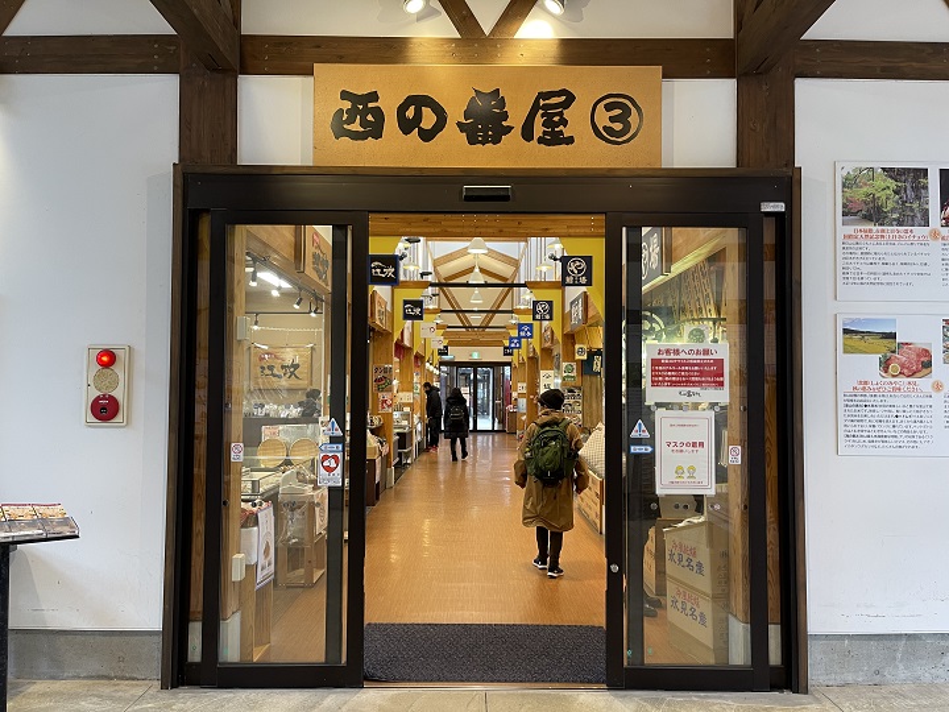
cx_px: 474
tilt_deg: +1.9
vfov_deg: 53.1
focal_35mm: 26
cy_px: 356
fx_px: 713
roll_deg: +0.1
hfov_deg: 67.3
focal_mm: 5.1
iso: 80
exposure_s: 1/60
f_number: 1.6
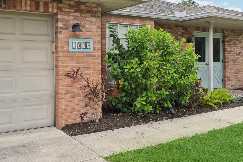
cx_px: 157
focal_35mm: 41
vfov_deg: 32.5
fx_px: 277
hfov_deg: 46.8
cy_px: 63
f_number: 8
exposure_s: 1/800
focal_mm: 30
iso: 400
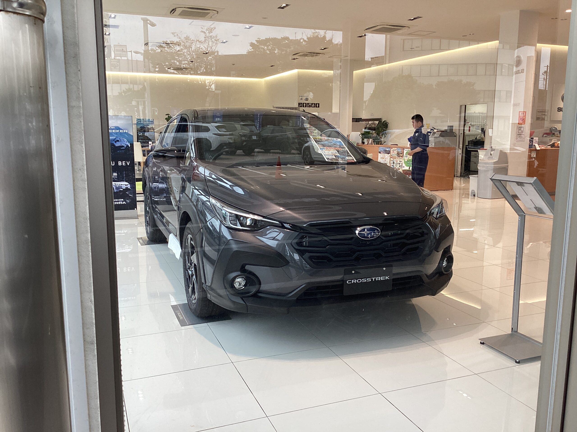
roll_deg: -1.2
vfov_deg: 45.4
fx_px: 517
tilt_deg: -9.3
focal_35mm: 31
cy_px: 216
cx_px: 288
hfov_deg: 58.4
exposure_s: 1/120
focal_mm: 3.3
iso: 40
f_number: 2.4
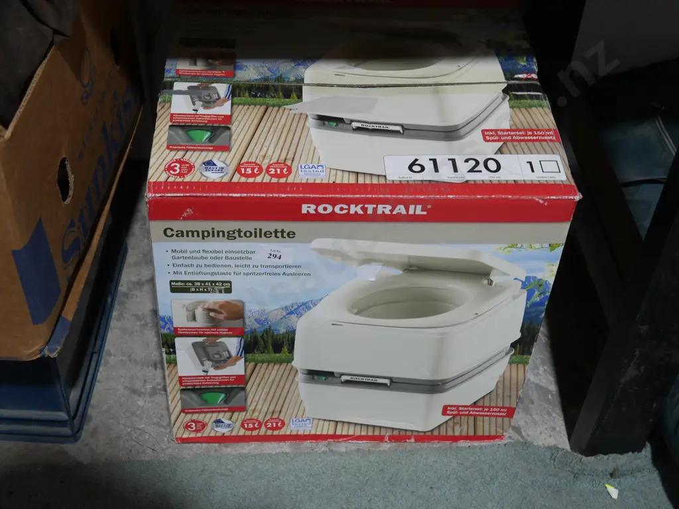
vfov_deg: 29.1
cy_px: 254
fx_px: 981
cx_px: 340
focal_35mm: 50
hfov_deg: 38.2
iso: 500
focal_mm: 25
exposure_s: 1/60
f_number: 5.3
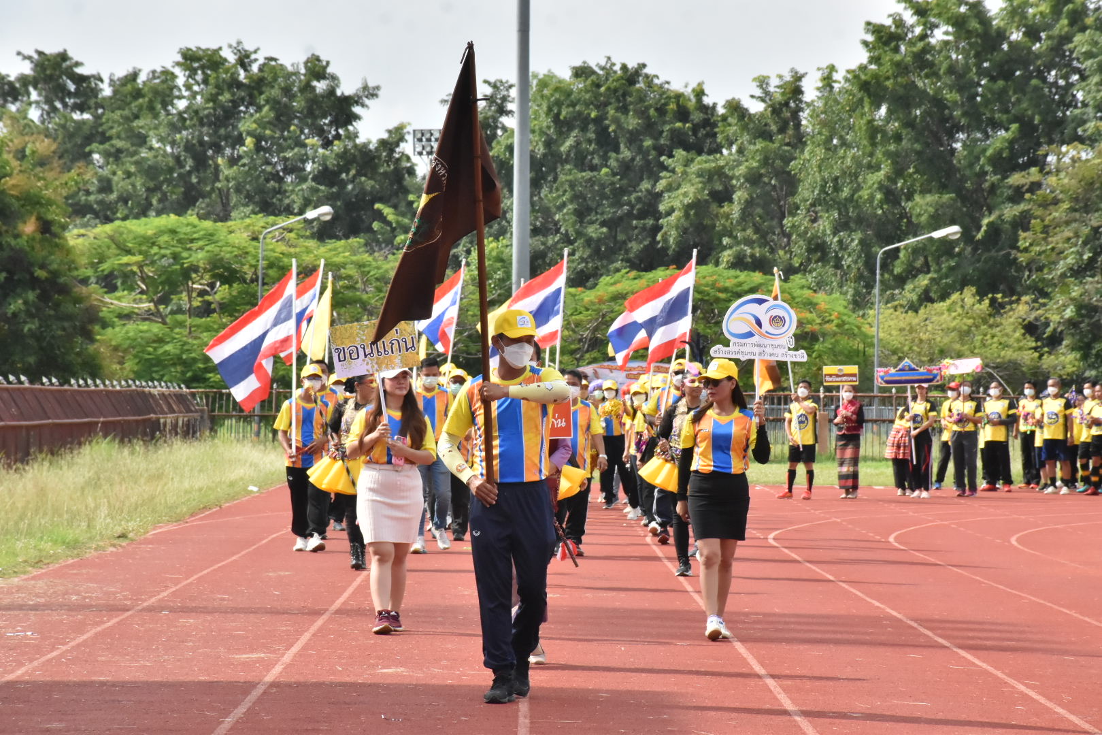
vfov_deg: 8.7
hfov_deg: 13.0
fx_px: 4821
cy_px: 368
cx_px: 551
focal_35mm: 158
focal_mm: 105
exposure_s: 1/2000
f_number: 13
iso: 2000
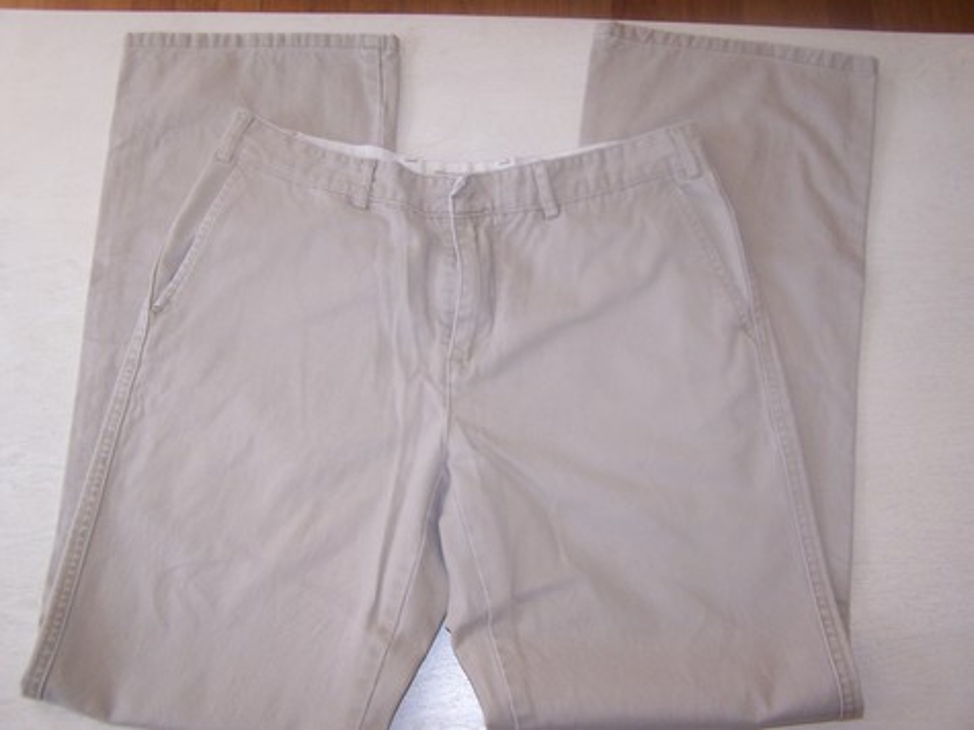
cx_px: 487
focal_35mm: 38
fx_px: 1069
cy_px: 365
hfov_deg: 49.0
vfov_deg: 37.7
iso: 140
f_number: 2.8
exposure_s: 1/60
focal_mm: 6.3
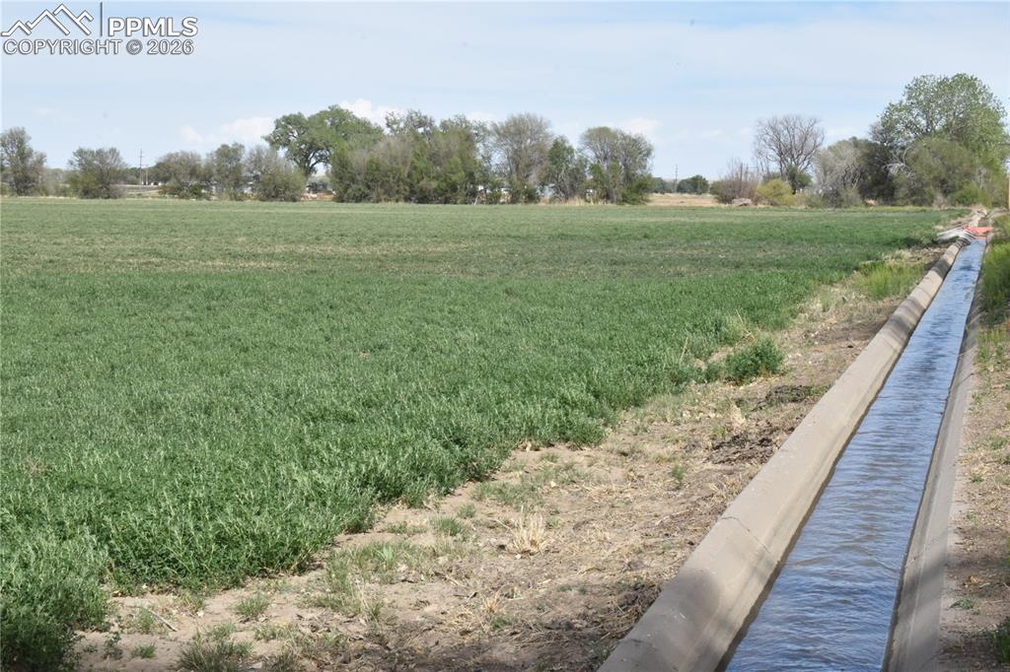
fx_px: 2019
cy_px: 336
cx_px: 505
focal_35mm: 72
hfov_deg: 28.1
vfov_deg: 18.9
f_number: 36
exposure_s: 1/200
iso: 800
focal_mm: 48
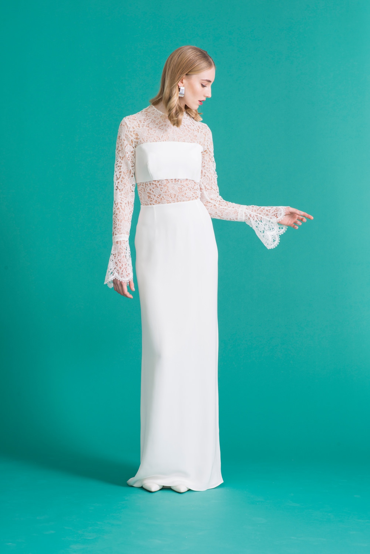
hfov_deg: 16.1
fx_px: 1309
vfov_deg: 23.9
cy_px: 277
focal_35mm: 85
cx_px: 185
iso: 100
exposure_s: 1/125
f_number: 11
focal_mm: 85
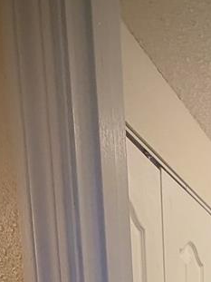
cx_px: 352
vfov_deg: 23.4
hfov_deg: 20.9
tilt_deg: -10.5
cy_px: 478
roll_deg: -1.6
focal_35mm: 54
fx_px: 439
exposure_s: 1/60
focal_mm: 2.22
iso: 320
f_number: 2.2
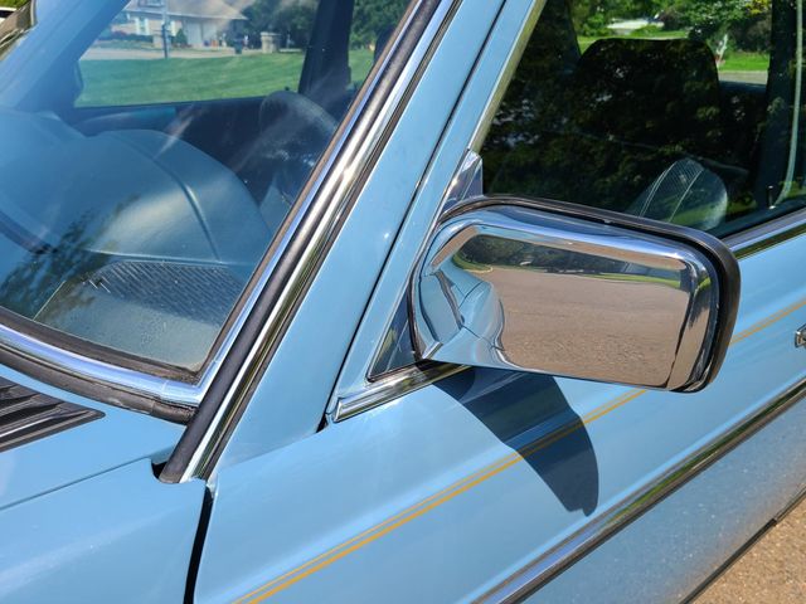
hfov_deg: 67.3
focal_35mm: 26
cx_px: 403
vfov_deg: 53.1
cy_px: 302
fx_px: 605
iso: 40
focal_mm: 5.4
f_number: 1.8
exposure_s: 1/1533
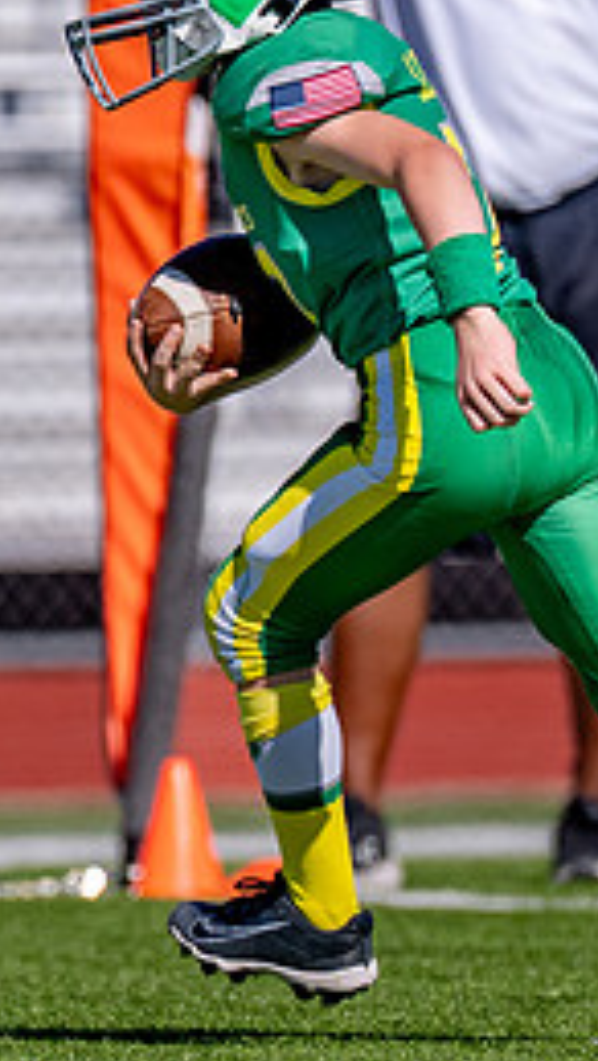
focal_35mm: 1001
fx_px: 28172
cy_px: 416
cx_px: 57
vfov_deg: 2.2
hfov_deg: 1.2
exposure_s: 1/5000
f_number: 2.8
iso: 160
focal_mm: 200
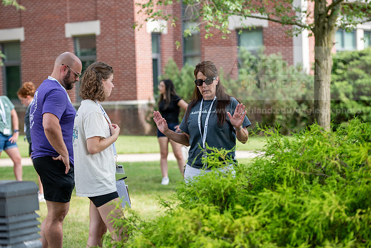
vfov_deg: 14.0
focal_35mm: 98
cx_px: 186
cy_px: 124
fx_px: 1010
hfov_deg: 20.8
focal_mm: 98
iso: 200
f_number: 3.2
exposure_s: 1/500
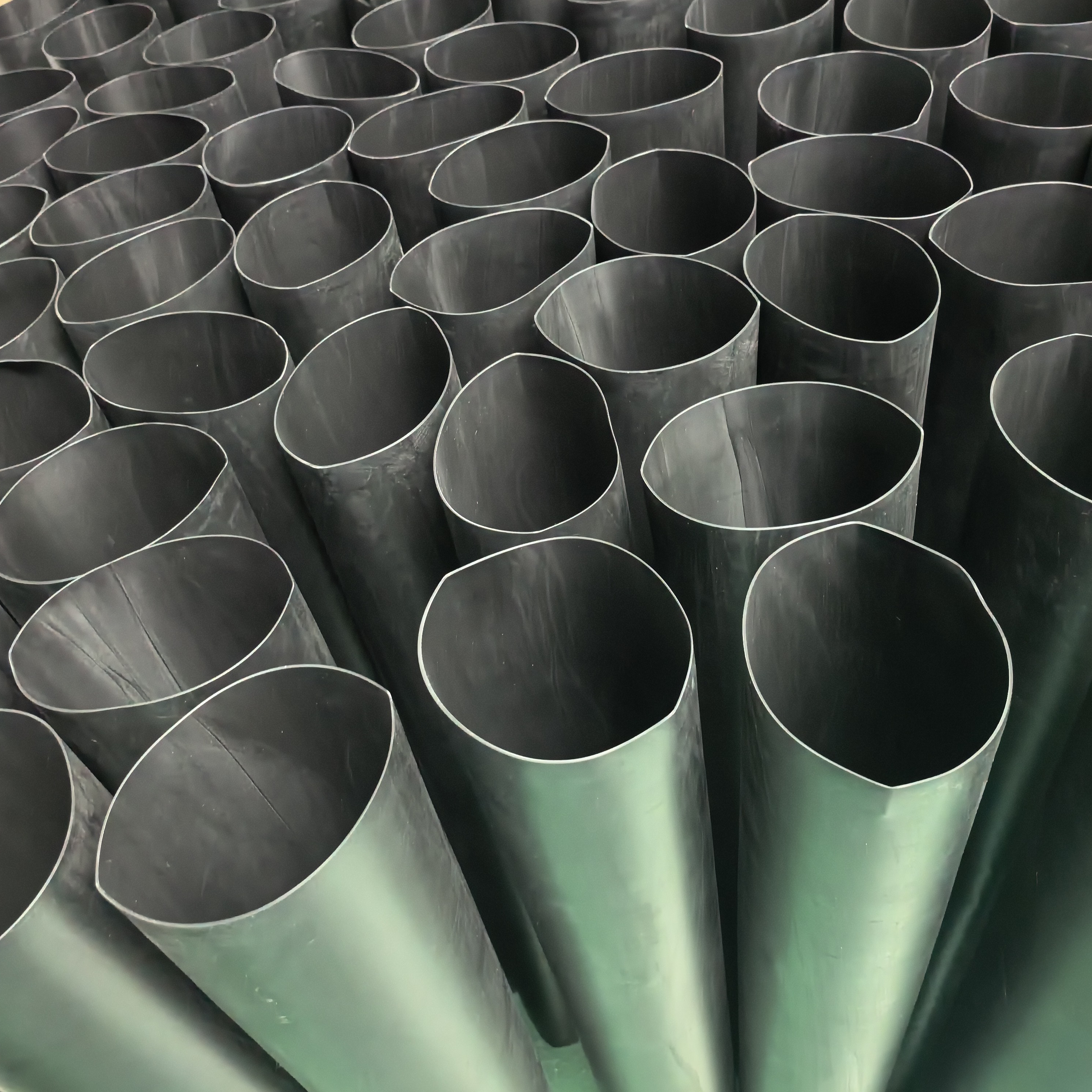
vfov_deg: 55.3
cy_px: 442
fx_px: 1035
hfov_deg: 55.6
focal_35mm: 29
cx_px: 538
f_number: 2
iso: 2000
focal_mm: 6.98
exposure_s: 1/396
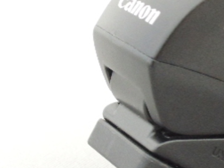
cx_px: 244
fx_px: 1398
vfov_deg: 6.9
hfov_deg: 9.1
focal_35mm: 216
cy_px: 99
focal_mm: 15.2
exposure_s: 1/20
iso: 800
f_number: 5
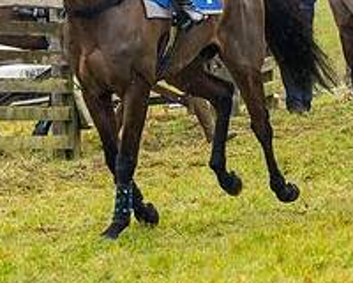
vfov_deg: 3.4
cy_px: 80
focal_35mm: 454
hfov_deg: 4.3
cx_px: 154
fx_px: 4743
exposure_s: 1/1000
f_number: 4
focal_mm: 135
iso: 800
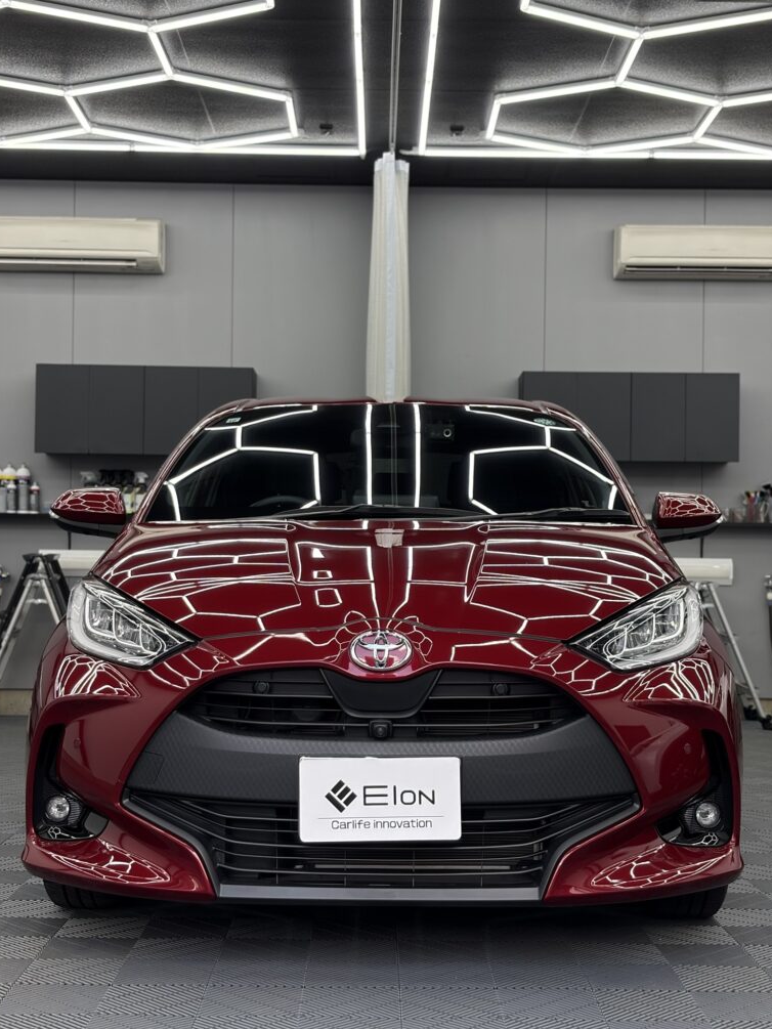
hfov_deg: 27.5
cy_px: 523
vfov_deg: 36.2
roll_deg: -0.8
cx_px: 384
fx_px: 1576
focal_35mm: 53
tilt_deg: +2.4
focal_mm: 5.96
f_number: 1.6
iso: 100
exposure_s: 1/233
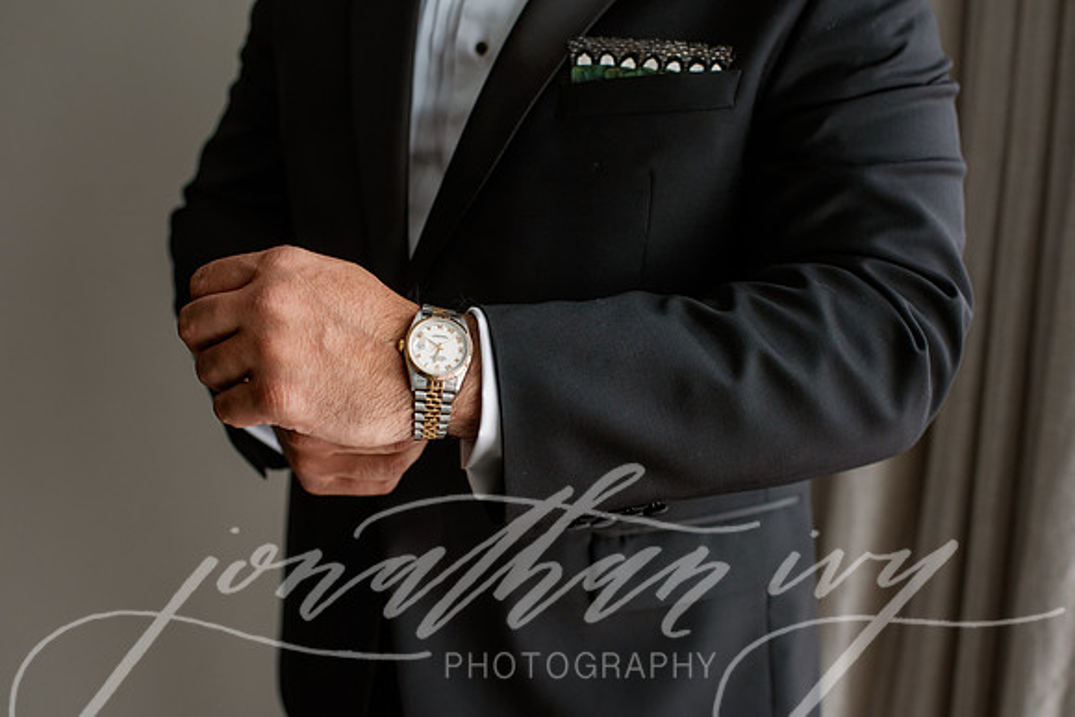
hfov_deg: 53.6
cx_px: 548
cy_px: 365
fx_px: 1065
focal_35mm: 36
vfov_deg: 37.2
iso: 800
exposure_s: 1/800
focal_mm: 35
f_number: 3.2
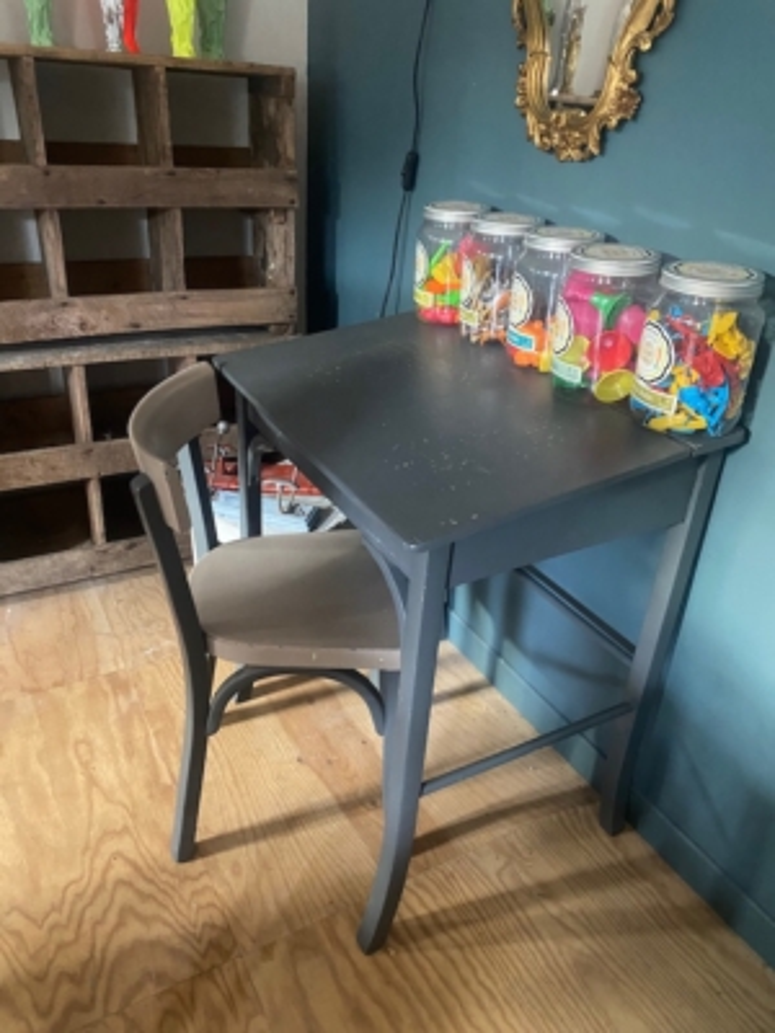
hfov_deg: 53.1
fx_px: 776
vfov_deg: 67.3
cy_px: 516
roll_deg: -2.3
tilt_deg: -28.1
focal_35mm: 26
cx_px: 388
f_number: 1.8
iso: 640
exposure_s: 1/30
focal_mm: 4.25
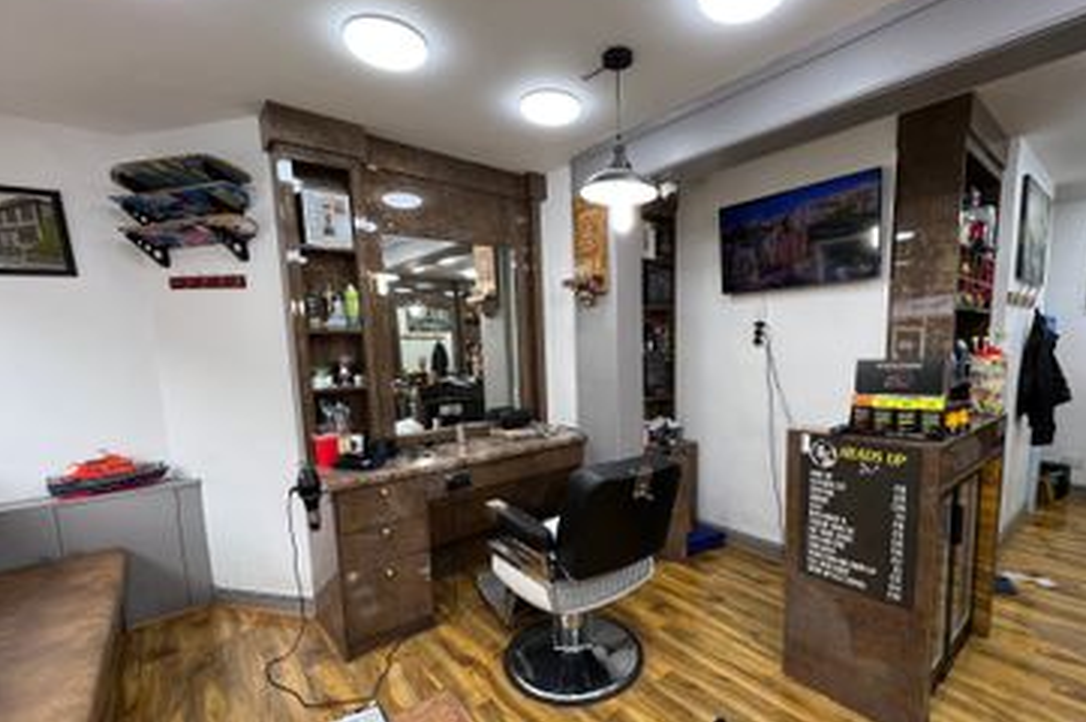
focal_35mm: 15
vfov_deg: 76.9
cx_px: 593
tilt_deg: -6.6
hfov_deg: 100.2
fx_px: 452
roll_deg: +1.9
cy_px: 406
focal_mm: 1.57
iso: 50
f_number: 1.8
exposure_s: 1/100
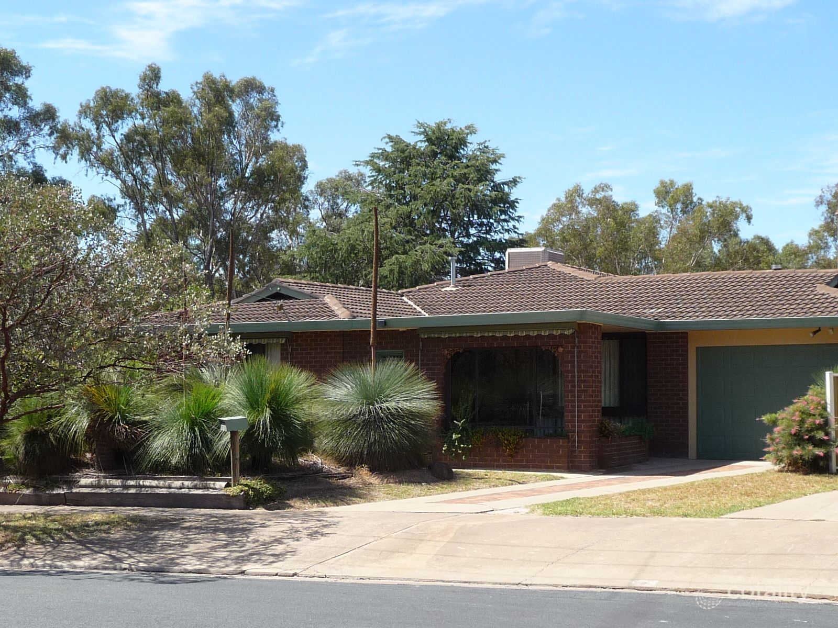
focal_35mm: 54
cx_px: 419
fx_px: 1307
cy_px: 314
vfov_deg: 27.0
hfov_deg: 35.5
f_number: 3.5
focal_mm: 5.3
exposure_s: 1/500
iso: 100
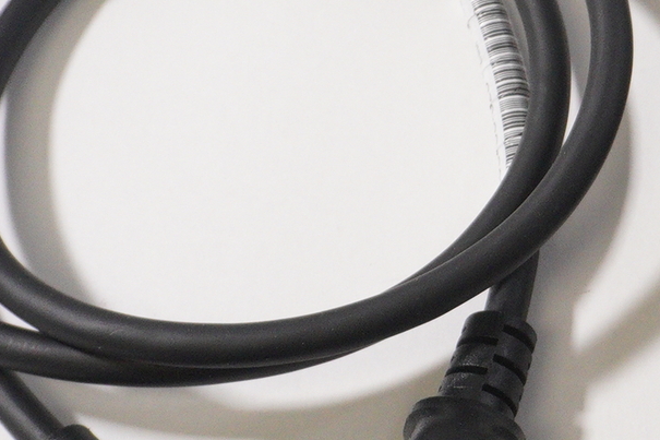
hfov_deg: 15.1
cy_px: 195
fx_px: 2384
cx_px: 842
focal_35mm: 130
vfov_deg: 10.5
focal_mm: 21
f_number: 5.6
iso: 1250
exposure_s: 1/200
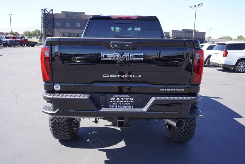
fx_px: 215
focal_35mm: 32
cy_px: 82
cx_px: 122
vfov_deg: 41.8
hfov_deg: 59.4
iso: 100
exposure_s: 1/125
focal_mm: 21
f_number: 5.6
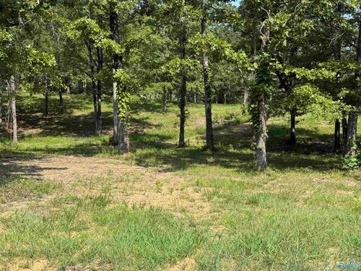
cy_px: 136
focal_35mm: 48
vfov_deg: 30.3
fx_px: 501
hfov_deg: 39.7
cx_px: 180
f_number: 1.78
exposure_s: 1/2146
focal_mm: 6.76
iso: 64
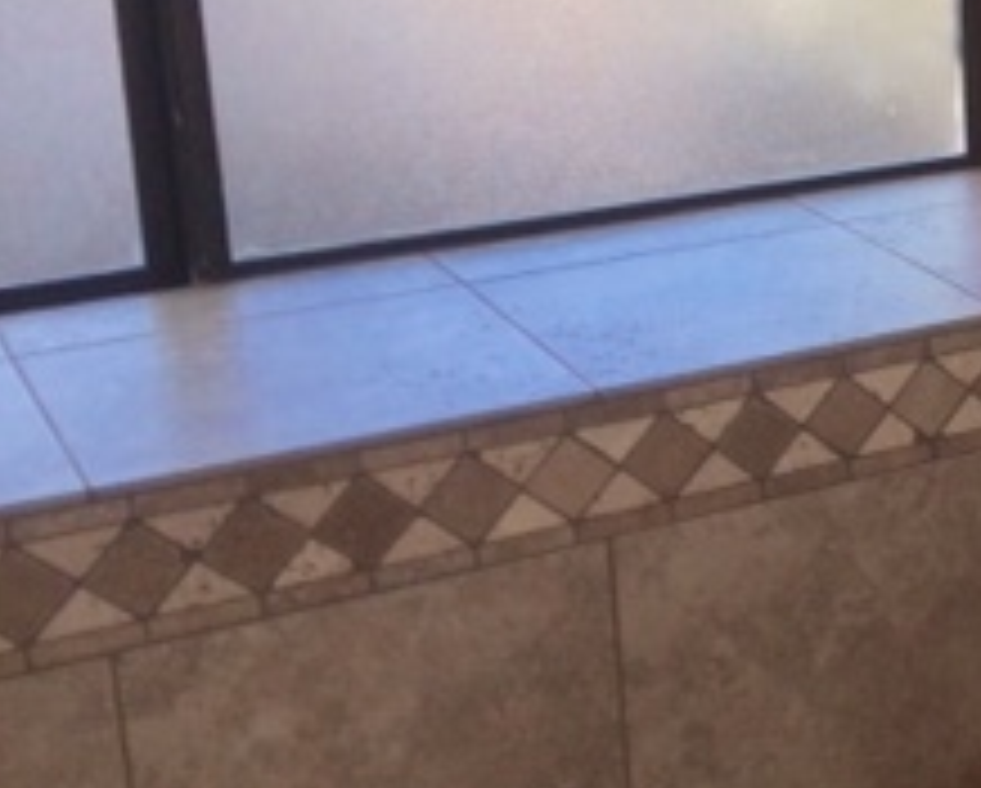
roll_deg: -0.3
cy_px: 189
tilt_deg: -14.2
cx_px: 1431
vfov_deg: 18.4
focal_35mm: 83
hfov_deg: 20.1
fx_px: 2413
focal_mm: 4.15
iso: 40
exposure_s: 1/120
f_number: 2.2
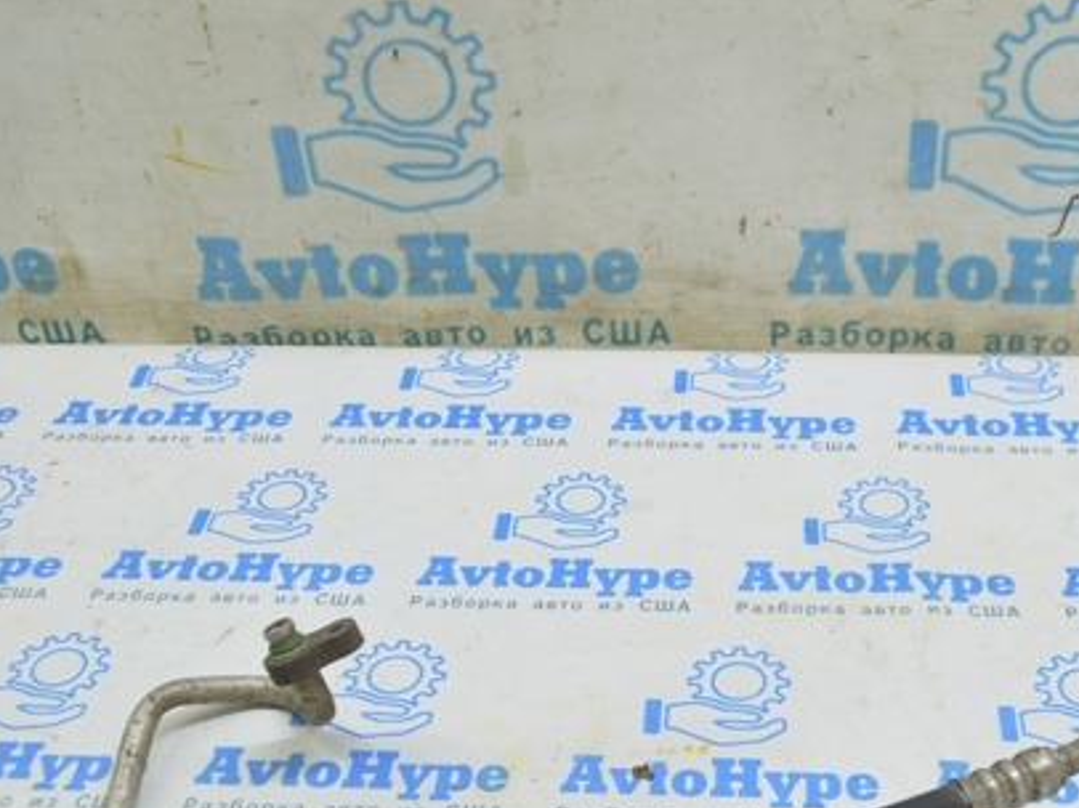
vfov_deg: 28.8
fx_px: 1558
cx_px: 675
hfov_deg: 38.0
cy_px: 557
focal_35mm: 50
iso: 400
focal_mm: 22
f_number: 5.6
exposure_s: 1/20
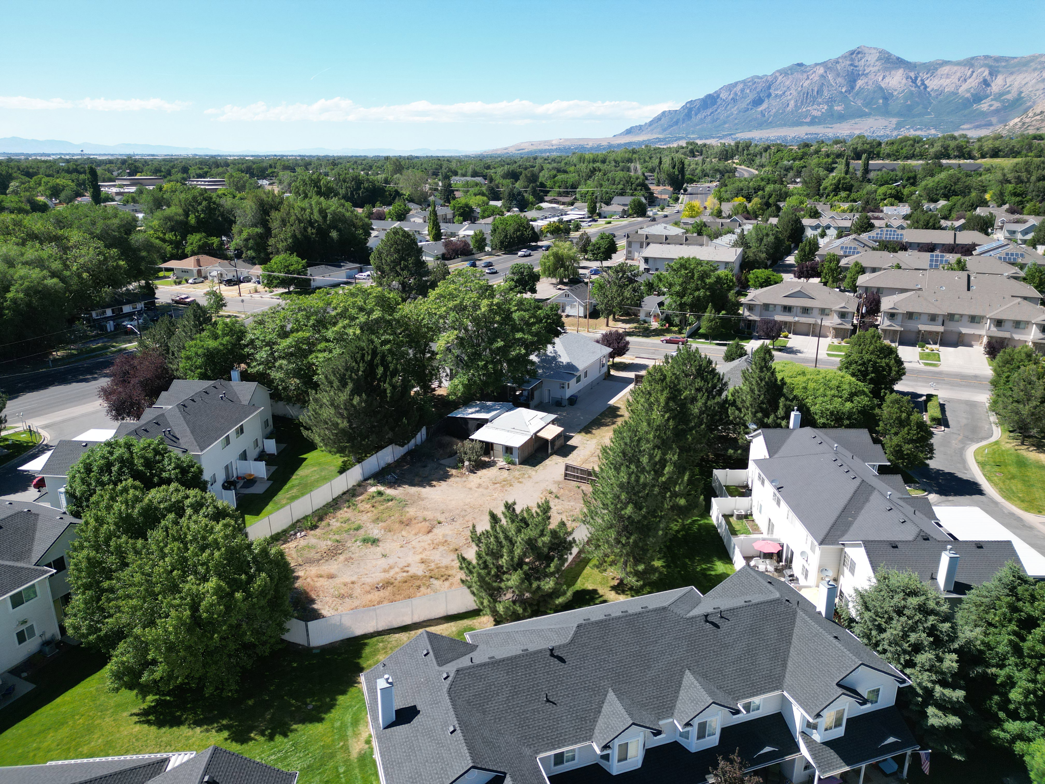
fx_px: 725
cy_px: 392
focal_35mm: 24
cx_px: 522
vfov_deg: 56.8
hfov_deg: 71.6
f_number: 1.7
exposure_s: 1/2000
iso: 130
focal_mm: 6.72
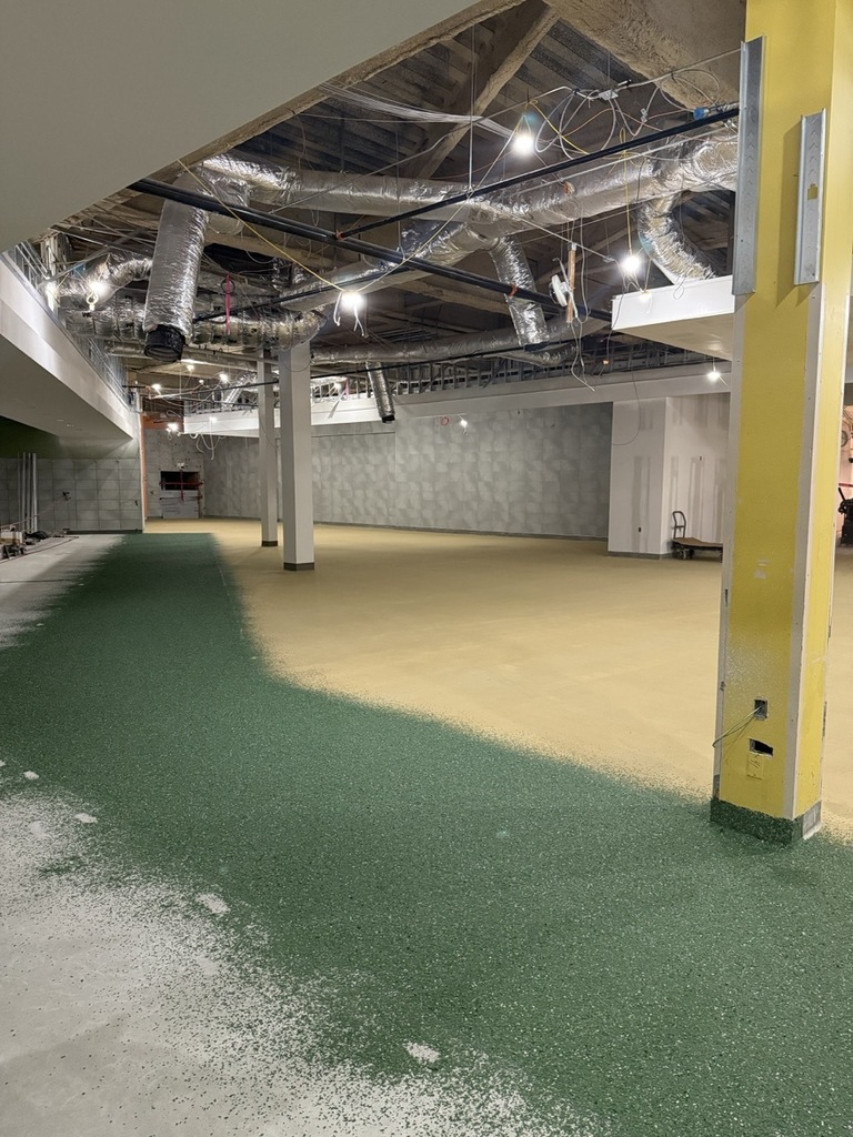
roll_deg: -0.3
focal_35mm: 24
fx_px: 789
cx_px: 426
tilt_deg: -6.5
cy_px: 568
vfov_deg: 71.6
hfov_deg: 56.8
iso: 640
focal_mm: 6.76
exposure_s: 1/60
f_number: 1.78
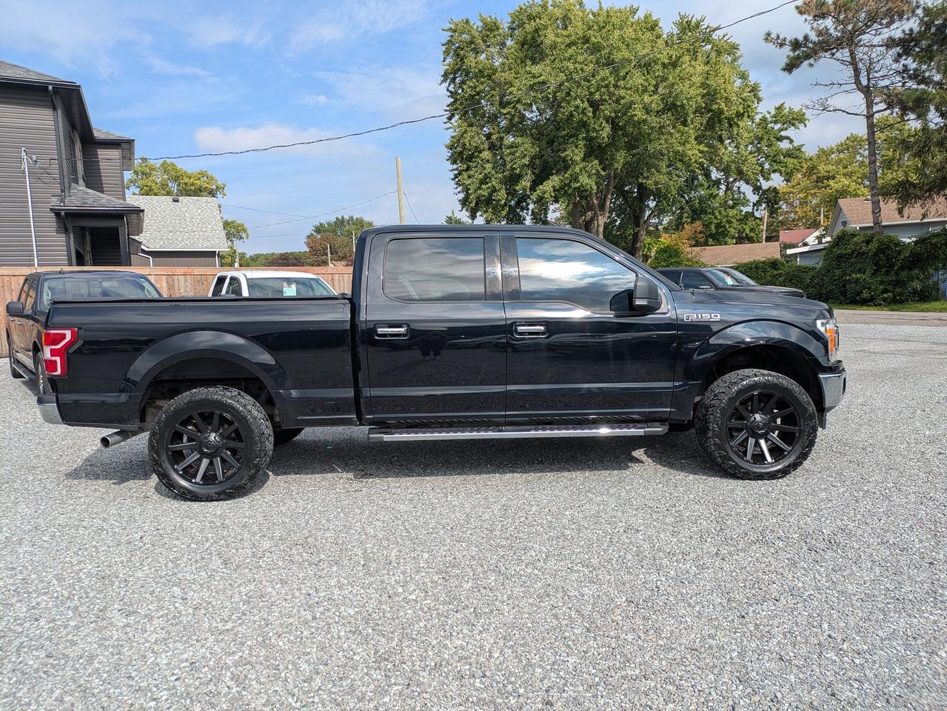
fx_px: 684
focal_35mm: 25
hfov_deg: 69.4
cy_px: 356
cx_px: 474
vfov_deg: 54.9
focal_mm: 5.43
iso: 45
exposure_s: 1/1733
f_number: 1.89
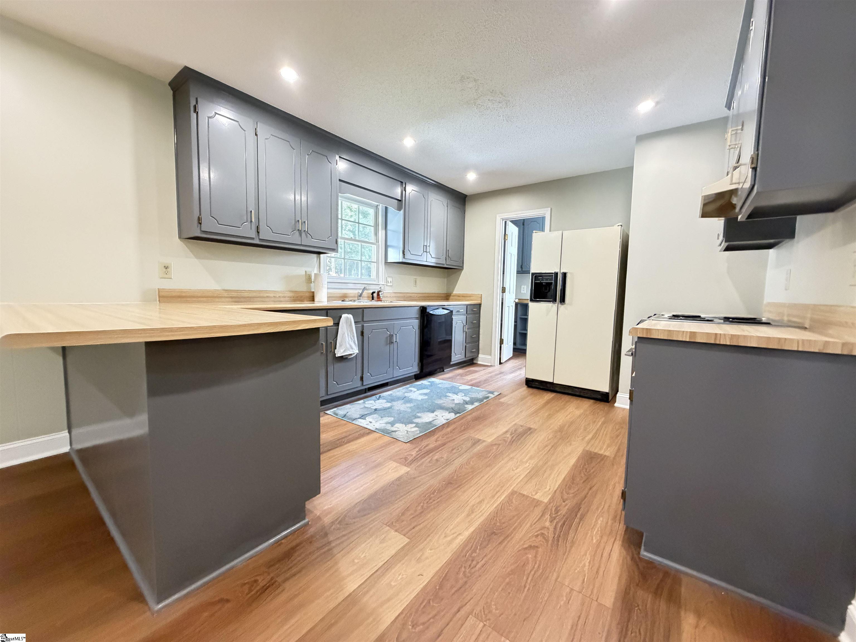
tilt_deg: -5.0
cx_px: 428
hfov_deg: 102.1
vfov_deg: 85.7
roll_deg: -0.8
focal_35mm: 14
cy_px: 321
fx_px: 346
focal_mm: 2.22
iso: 1000
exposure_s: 1/60
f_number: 2.2
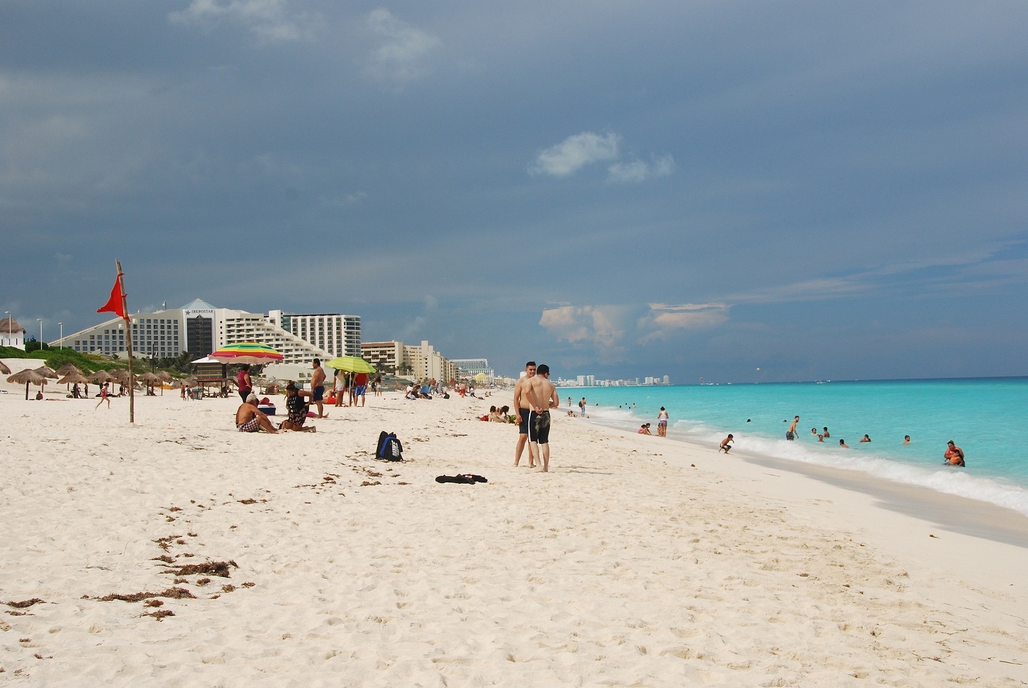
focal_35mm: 42
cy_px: 344
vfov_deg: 32.0
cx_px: 514
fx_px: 1201
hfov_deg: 46.3
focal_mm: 28
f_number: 10
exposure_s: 1/200
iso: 200
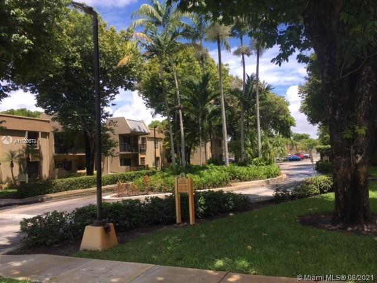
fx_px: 316
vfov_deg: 48.2
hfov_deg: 61.7
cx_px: 188
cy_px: 142
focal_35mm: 29
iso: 25
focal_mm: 4.15
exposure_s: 1/855
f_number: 2.2
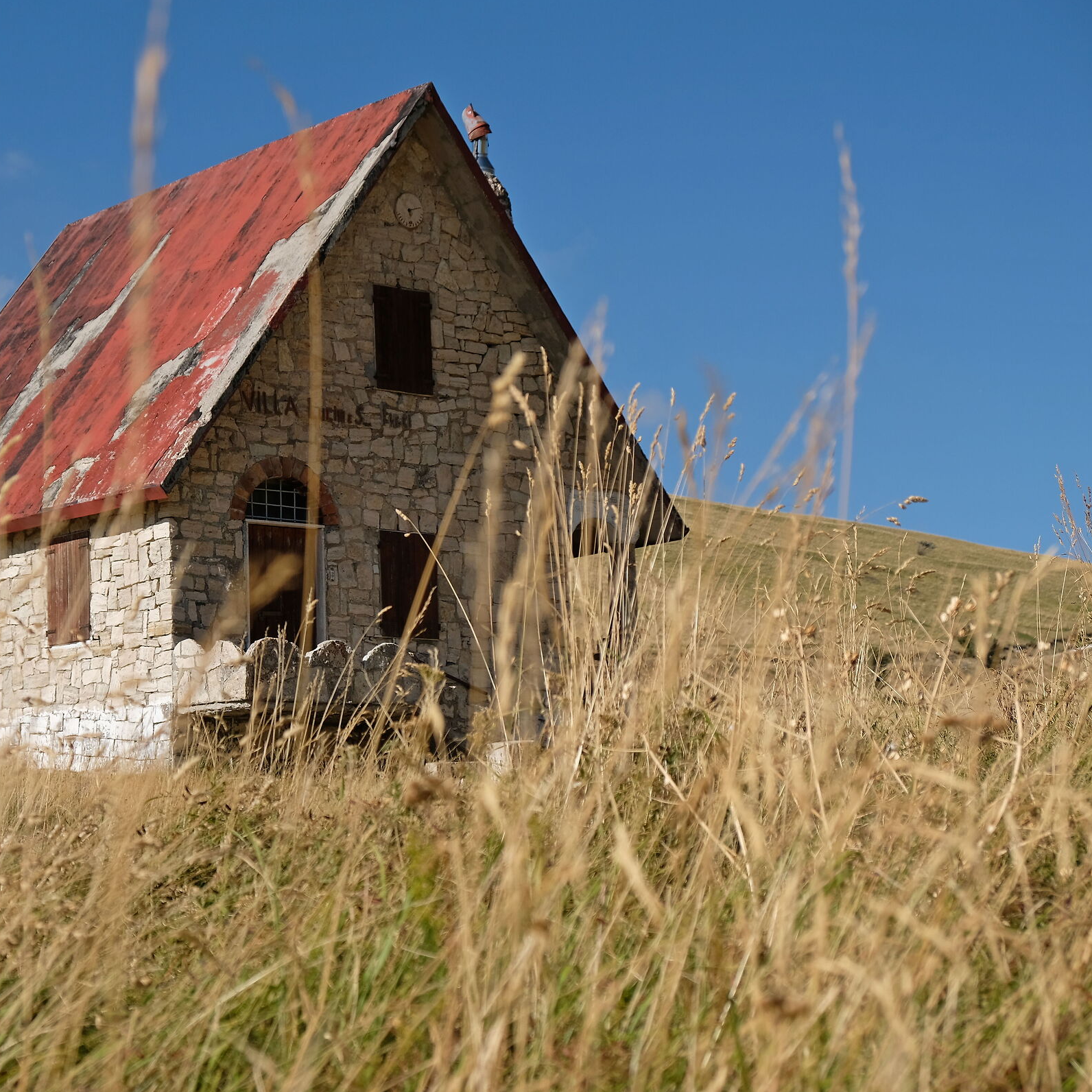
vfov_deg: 21.1
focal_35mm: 82
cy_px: 545
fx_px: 2927
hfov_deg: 21.0
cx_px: 298
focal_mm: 42.5
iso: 200
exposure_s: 1/1700
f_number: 5.6
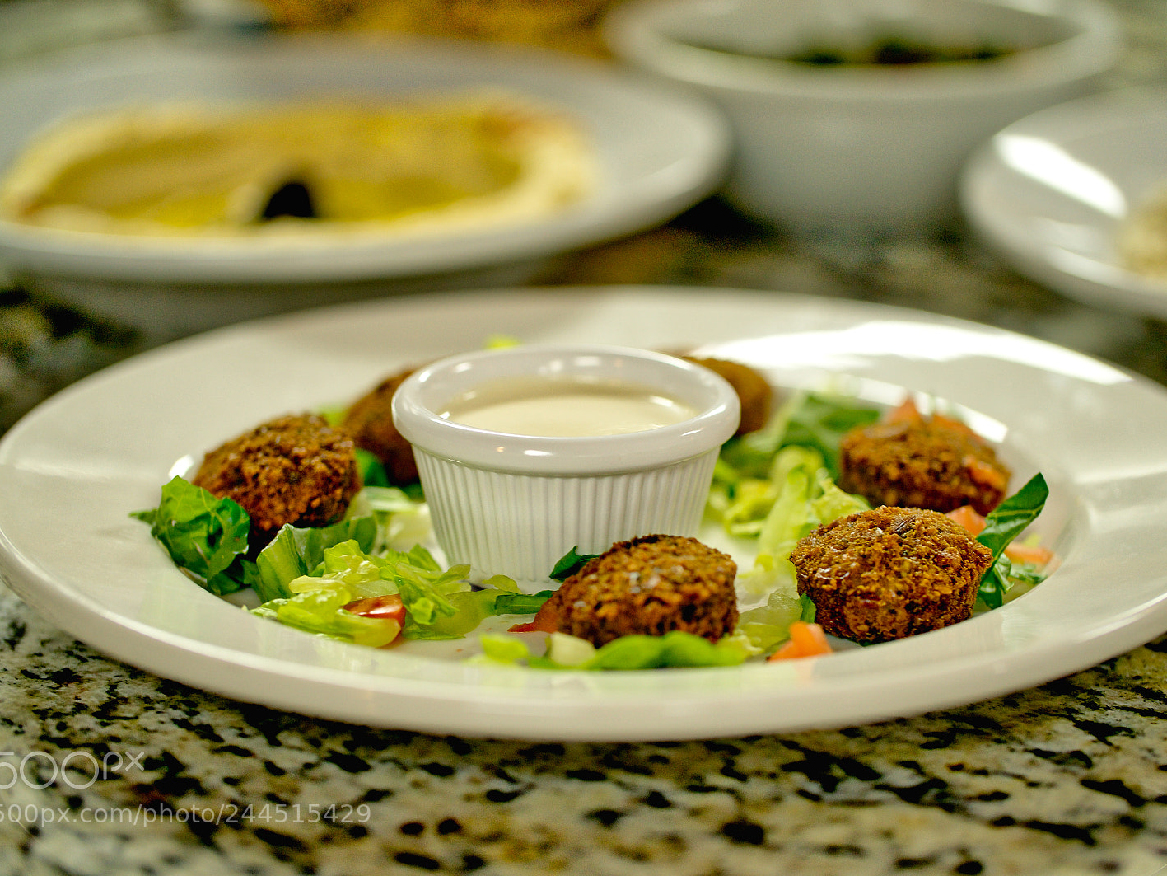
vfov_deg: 13.0
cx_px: 599
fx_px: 3844
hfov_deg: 17.3
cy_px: 439
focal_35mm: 114
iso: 100
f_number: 2
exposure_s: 1/80
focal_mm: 70
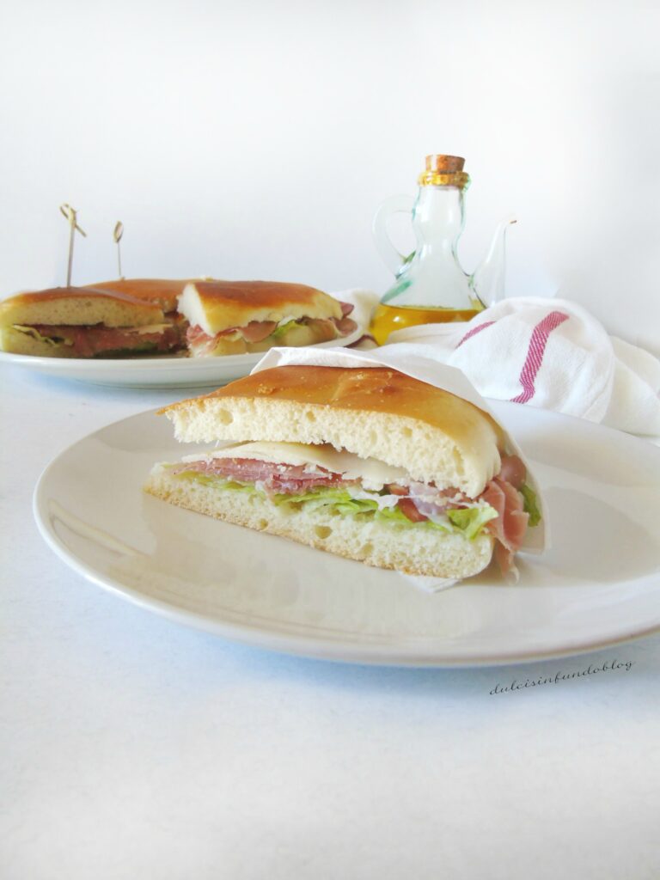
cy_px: 440
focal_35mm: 25
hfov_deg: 54.9
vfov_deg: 69.4
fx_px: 636
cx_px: 330
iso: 200
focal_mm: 4.4
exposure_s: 1/30
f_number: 3.4
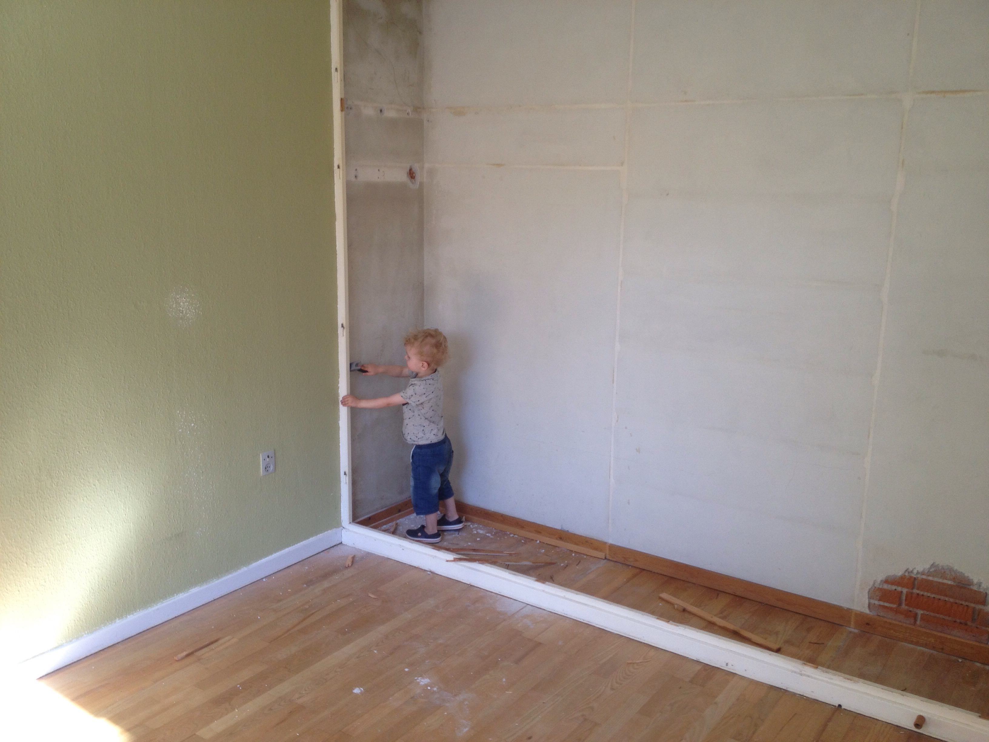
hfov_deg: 52.6
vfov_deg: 40.7
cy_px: 371
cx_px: 494
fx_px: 1000
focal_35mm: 35
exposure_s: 1/60
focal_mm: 4.28
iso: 50
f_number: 2.4
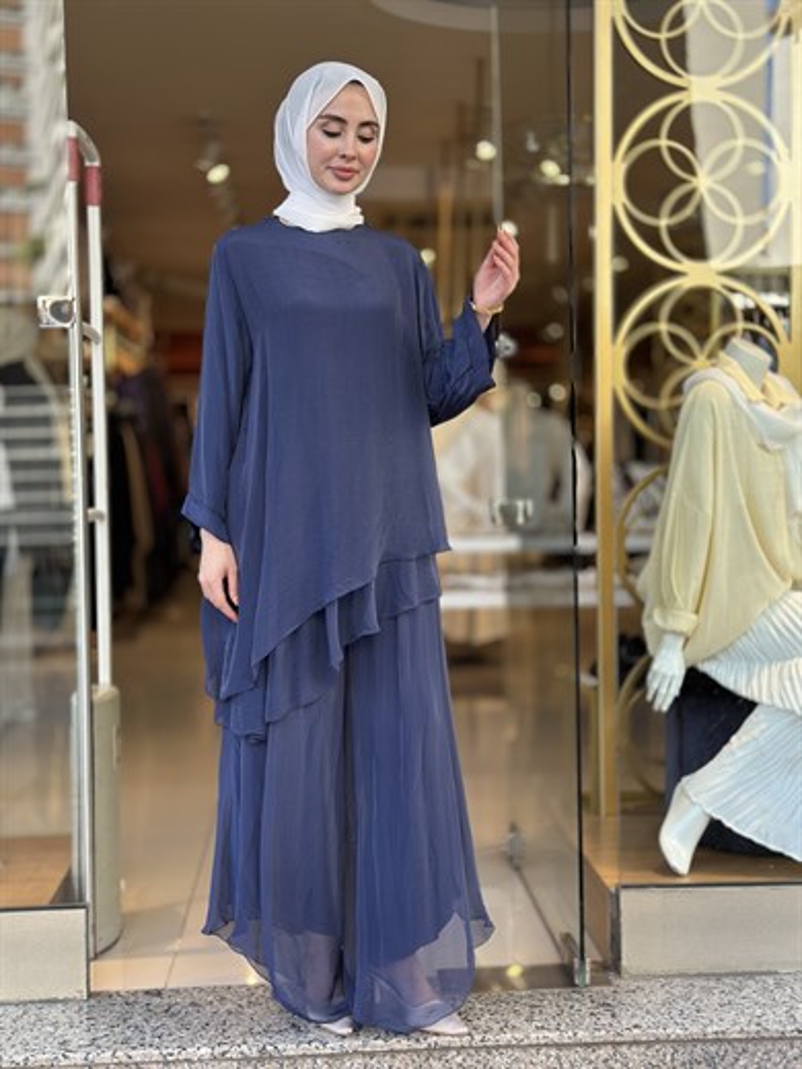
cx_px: 401
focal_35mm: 48
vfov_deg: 39.7
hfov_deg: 30.3
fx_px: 1483
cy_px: 534
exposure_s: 1/375
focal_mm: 6.86
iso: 80
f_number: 1.78
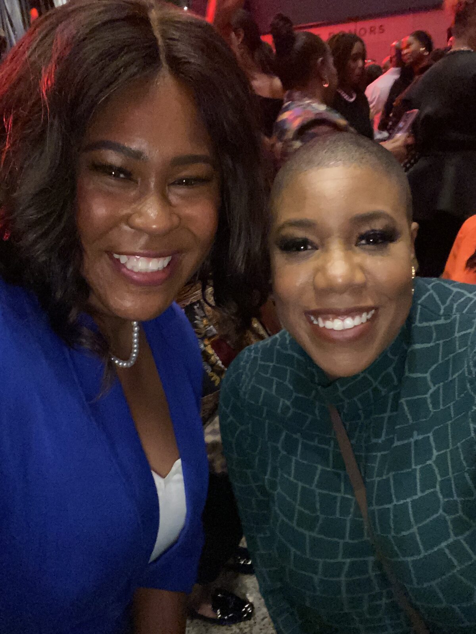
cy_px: 317
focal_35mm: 30
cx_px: 238
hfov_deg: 46.8
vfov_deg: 60.0
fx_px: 550
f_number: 2.2
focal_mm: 2.71
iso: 1600
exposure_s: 1/16
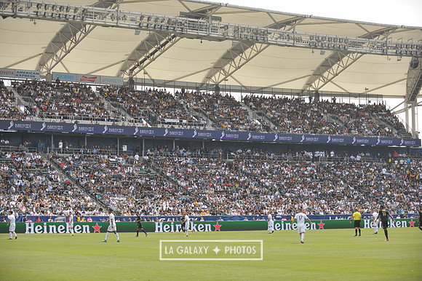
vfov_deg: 17.0
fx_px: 937
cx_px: 211
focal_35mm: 80
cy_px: 140
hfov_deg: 25.4
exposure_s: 1/2500
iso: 320
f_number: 3.5
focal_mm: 80
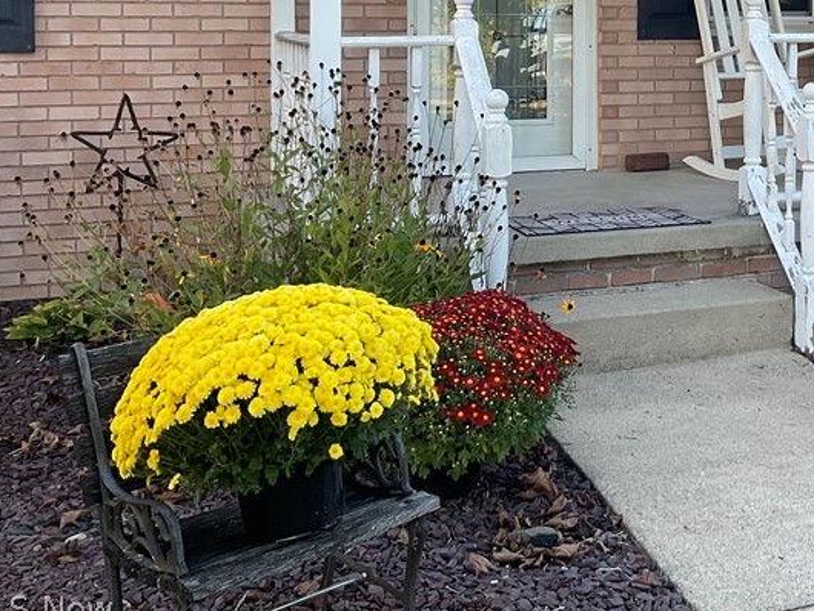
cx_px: 740
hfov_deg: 32.5
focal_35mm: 56
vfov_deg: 25.2
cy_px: 45
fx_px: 1317
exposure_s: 1/120
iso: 40
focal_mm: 3
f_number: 1.8
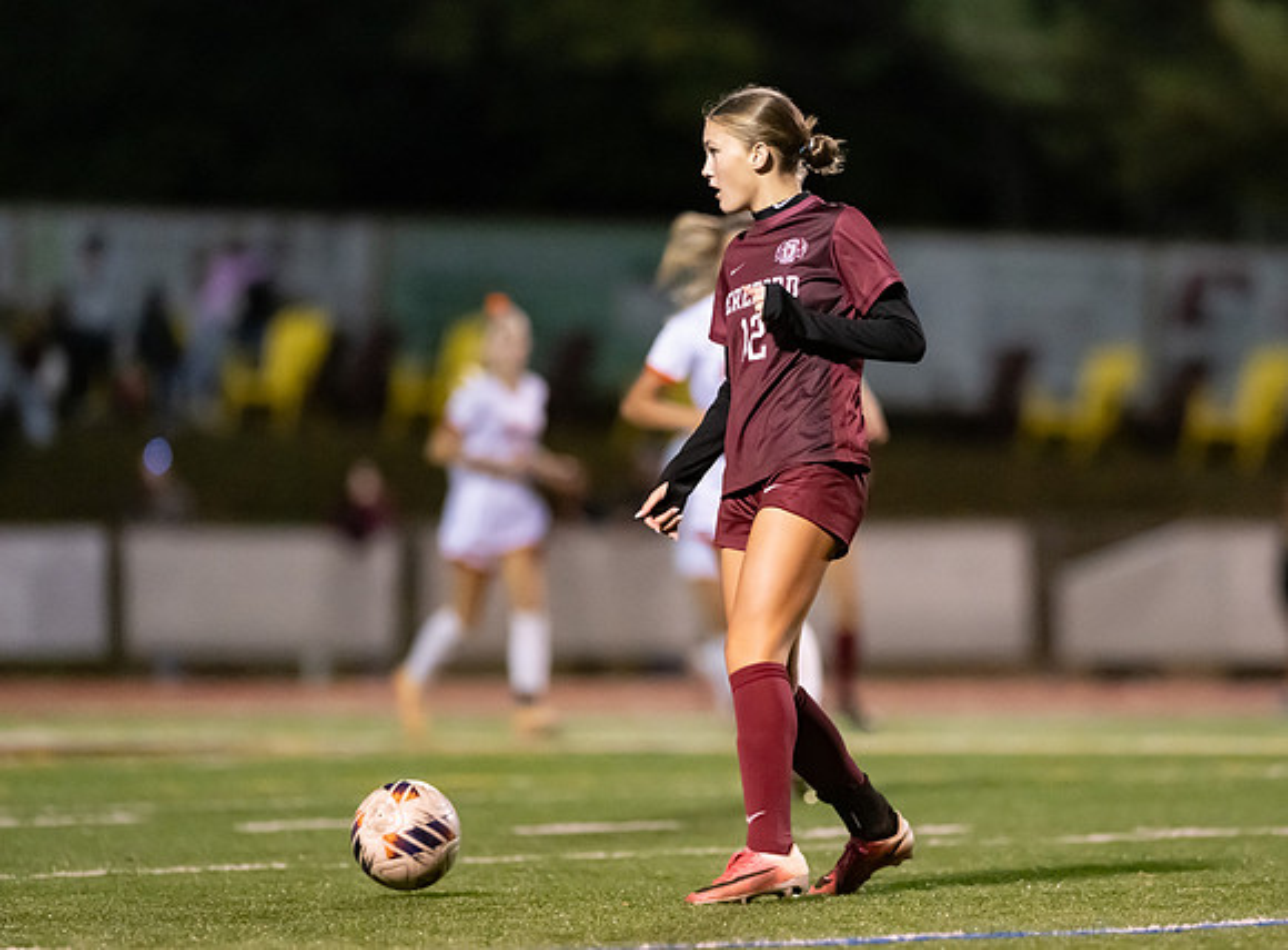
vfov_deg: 4.1
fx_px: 13309
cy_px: 424
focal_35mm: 360
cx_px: 796
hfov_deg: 5.5
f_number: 2.8
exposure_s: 1/640
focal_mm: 300
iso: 12800
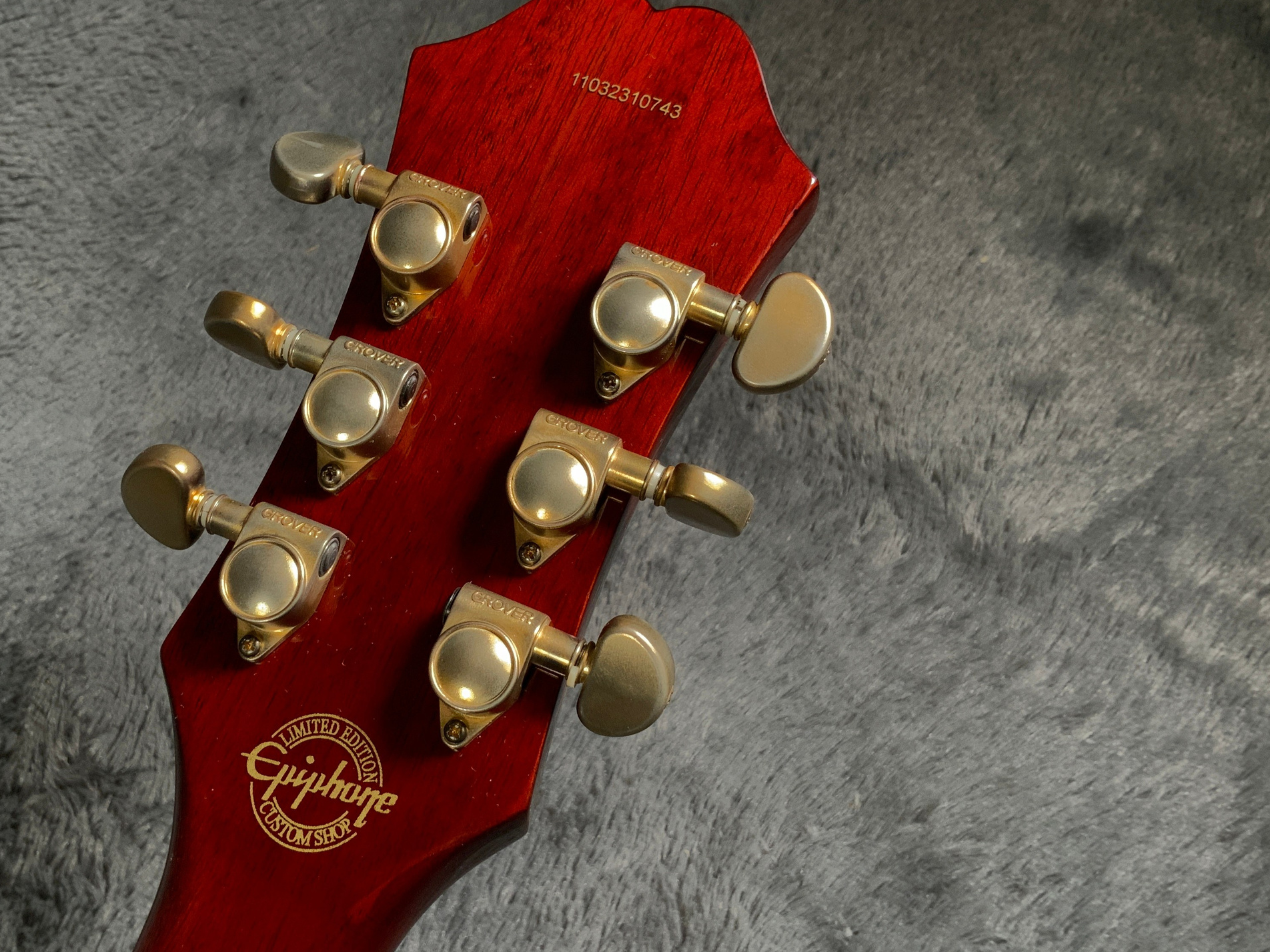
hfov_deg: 47.5
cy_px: 493
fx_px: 1431
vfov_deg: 36.8
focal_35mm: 39
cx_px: 500
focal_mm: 3
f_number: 1.8
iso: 40
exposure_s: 1/104
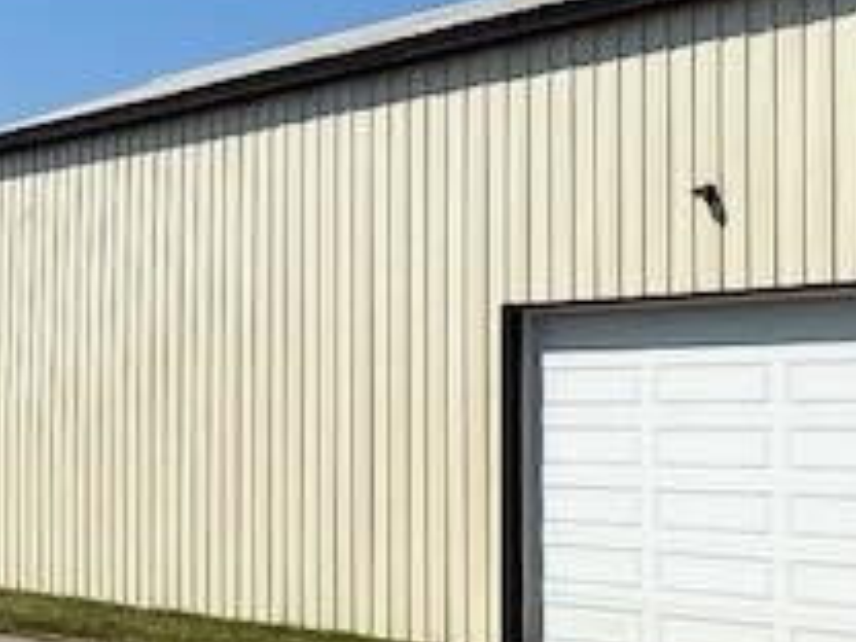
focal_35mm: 86
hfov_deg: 21.3
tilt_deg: +4.1
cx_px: -148
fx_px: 2127
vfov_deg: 17.2
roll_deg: -0.3
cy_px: 333
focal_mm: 2.22
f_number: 2.2
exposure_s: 1/3610
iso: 50
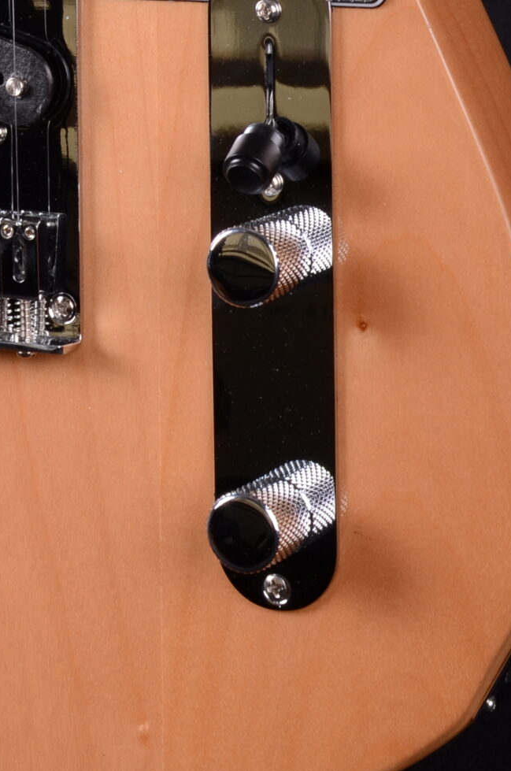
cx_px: 43
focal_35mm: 149
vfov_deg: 13.6
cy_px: -38
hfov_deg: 9.1
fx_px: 3185
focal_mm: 38
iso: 200
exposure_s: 1/200
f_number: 13
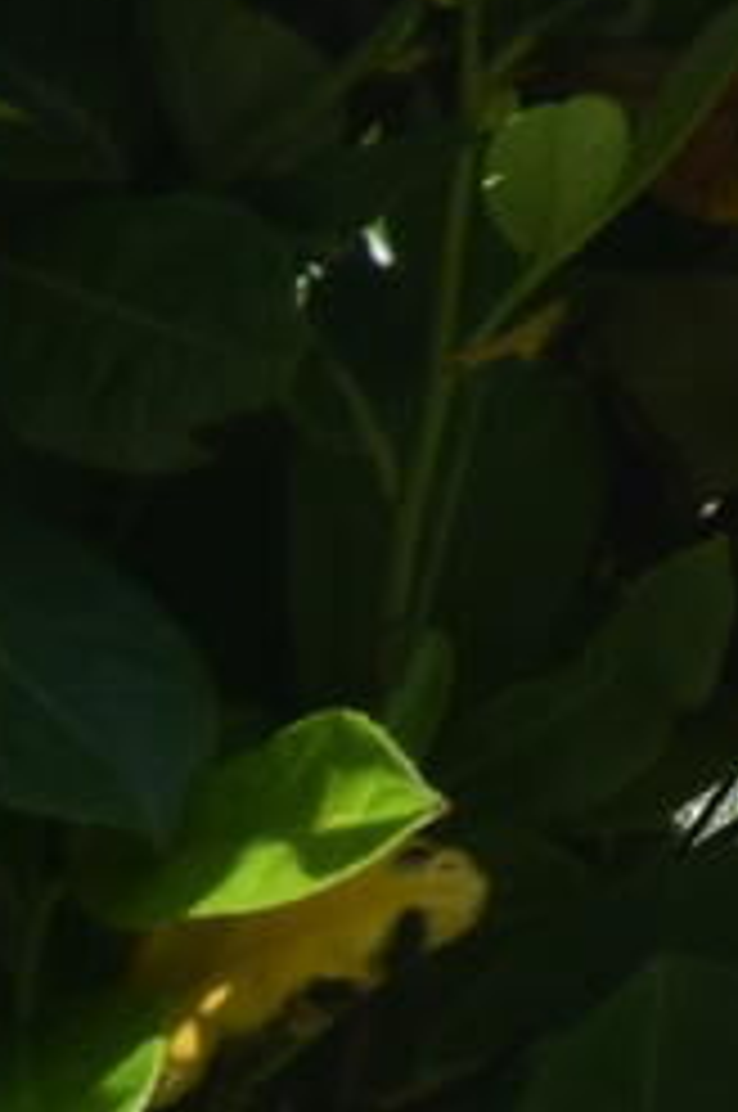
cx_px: 3537
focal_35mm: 146
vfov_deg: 10.5
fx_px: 4502
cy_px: -2089
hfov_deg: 6.3
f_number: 9
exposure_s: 1/320
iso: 200
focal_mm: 10
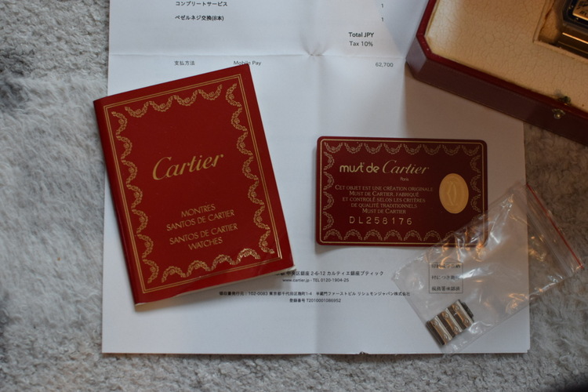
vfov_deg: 25.8
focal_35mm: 52
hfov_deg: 37.9
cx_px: 294
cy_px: 196
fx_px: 857
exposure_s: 1/80
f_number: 3.5
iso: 1250
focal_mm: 35
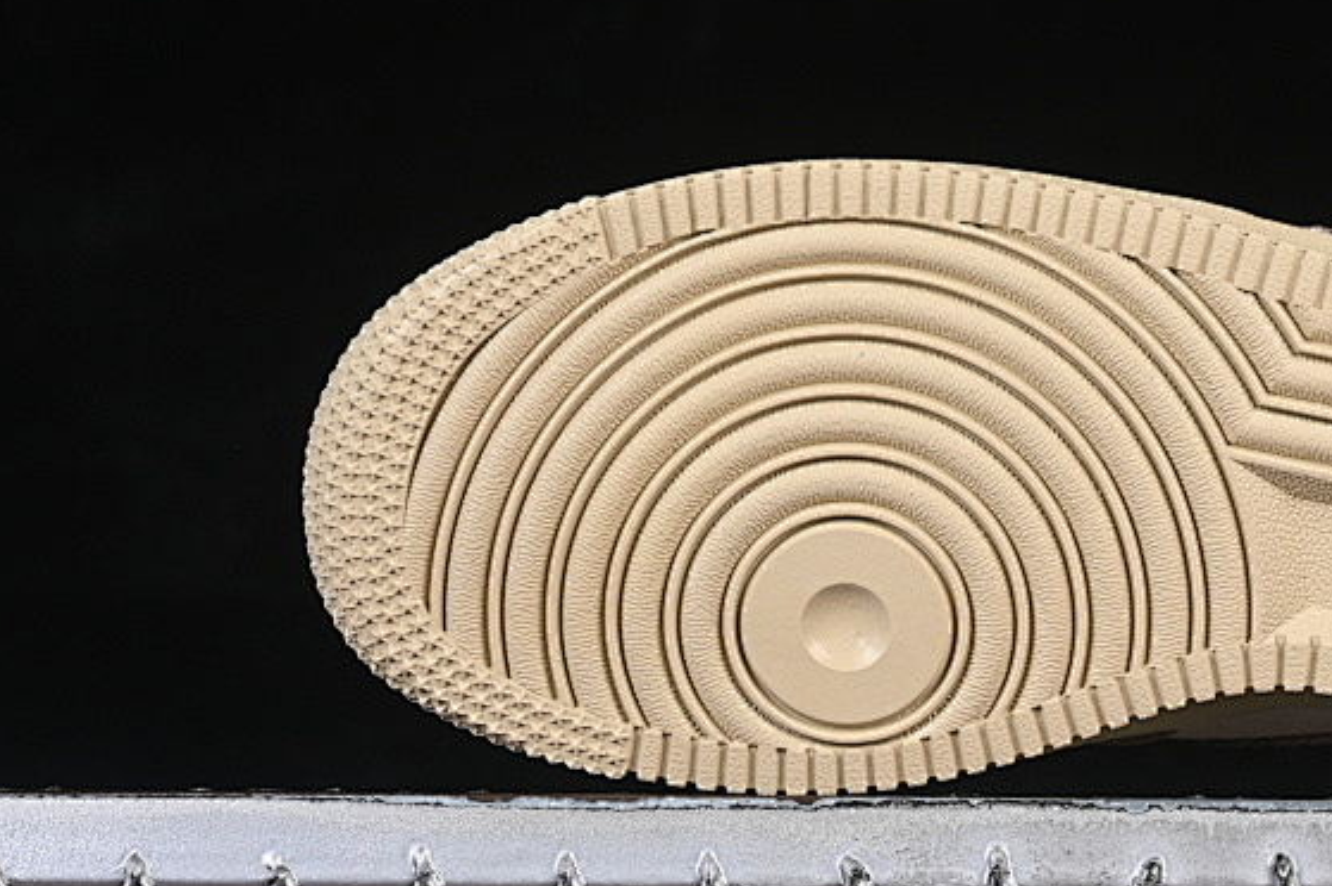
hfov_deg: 14.0
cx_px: 1187
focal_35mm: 145
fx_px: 5362
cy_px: 269
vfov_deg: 9.4
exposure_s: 1/80
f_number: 7.1
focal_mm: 50
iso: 160
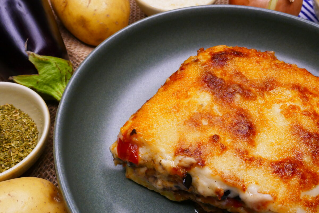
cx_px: 160
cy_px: 106
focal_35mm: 40
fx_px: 354
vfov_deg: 33.4
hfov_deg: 48.5
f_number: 8
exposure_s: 1/50
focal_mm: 14.6
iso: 1600
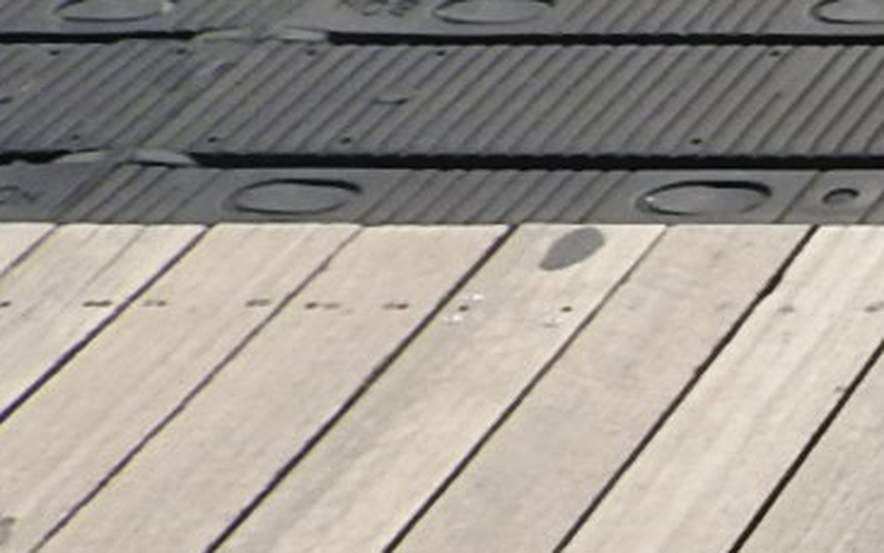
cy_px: 519
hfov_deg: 10.6
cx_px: 2379
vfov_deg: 8.3
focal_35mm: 158
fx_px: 3808
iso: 100
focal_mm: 4.3
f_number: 3.3
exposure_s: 1/500
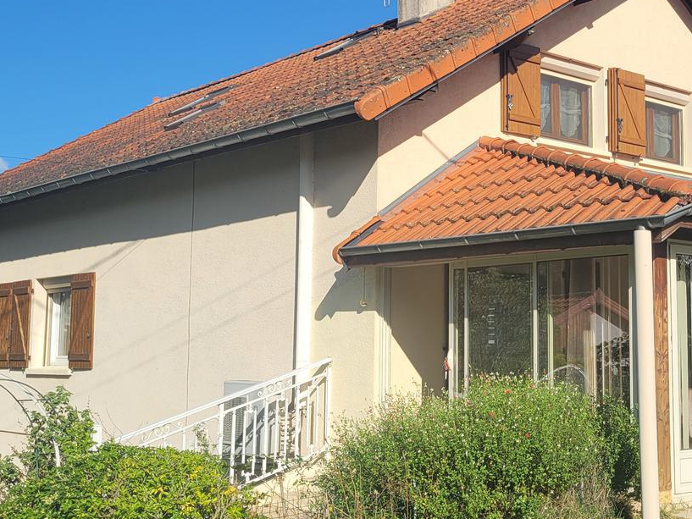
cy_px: 240
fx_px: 1100
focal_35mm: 55
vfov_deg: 26.6
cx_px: 462
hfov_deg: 34.6
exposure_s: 1/2874
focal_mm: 5.4
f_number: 1.8
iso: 40
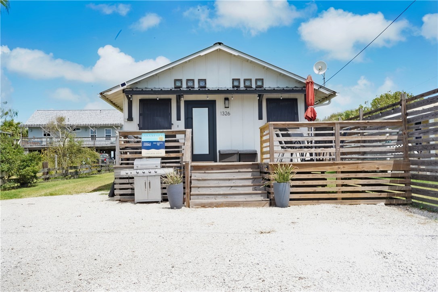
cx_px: 219
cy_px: 146
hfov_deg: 55.8
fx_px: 413
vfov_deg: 38.8
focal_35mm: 34
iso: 100
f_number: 22
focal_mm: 34
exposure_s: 1/15
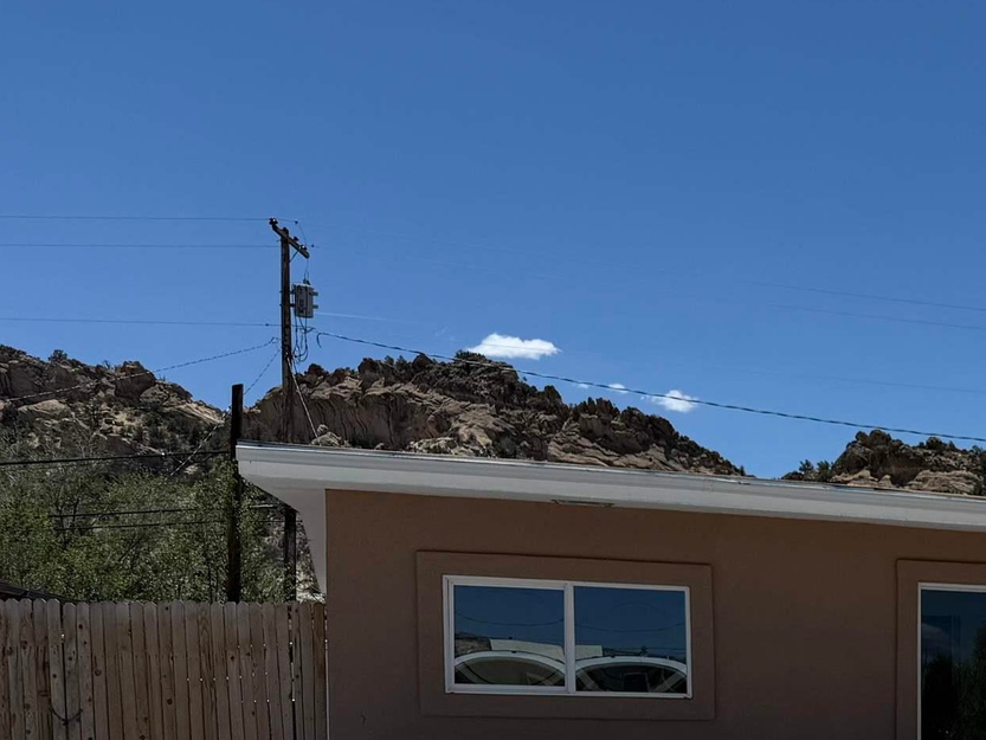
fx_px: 1681
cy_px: 817
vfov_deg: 23.3
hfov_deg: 29.0
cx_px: 1132
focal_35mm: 59
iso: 80
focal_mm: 6.76
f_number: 1.78
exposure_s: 1/9091
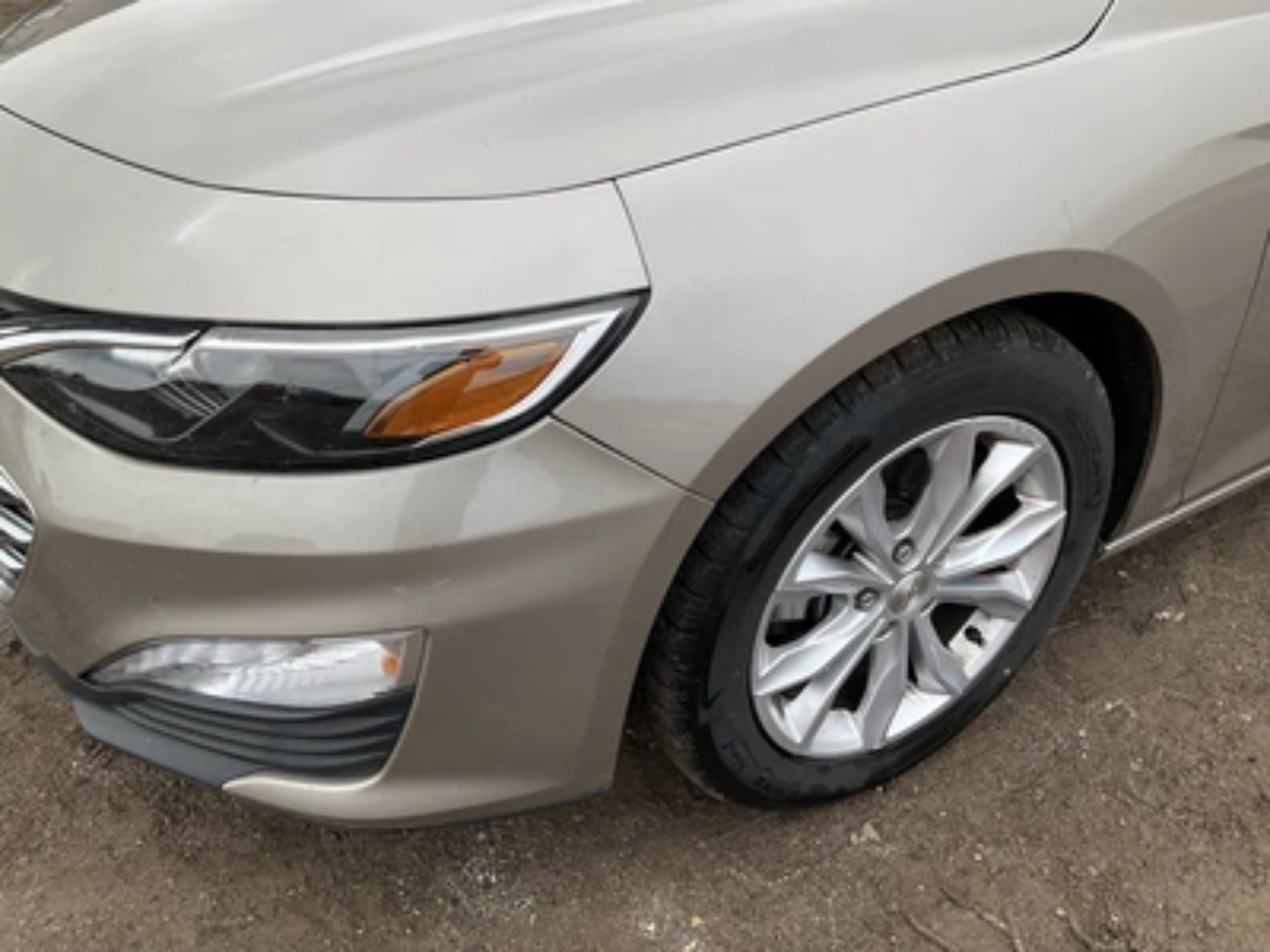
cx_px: 635
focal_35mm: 29
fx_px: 1064
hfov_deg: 61.7
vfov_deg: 48.2
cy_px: 476
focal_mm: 3
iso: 25
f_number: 1.8
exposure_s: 1/855
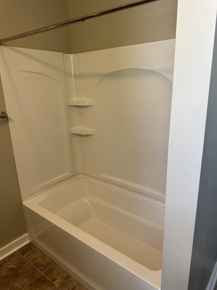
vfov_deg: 71.6
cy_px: 145
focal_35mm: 24
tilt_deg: -16.0
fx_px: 201
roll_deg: +2.4
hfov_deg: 56.8
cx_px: 108
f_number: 1.78
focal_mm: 6.86
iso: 125
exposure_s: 1/120
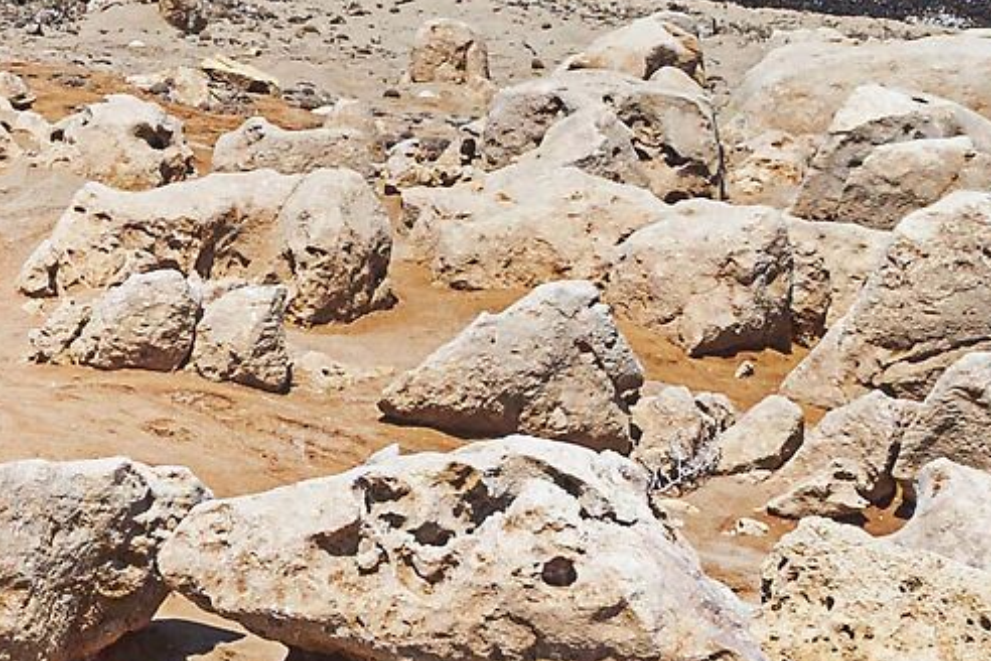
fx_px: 4294
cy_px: -150
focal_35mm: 156
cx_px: -367
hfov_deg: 12.7
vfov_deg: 8.7
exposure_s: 1/60
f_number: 18
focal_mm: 32
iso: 250
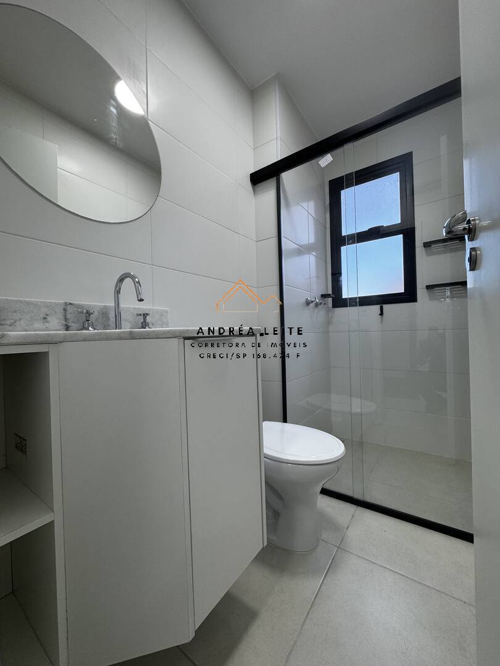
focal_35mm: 14
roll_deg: +0.9
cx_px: 250
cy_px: 333
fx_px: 270
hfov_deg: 85.7
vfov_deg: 102.1
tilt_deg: +0.6
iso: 100
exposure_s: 1/120
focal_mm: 2.22
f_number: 2.2
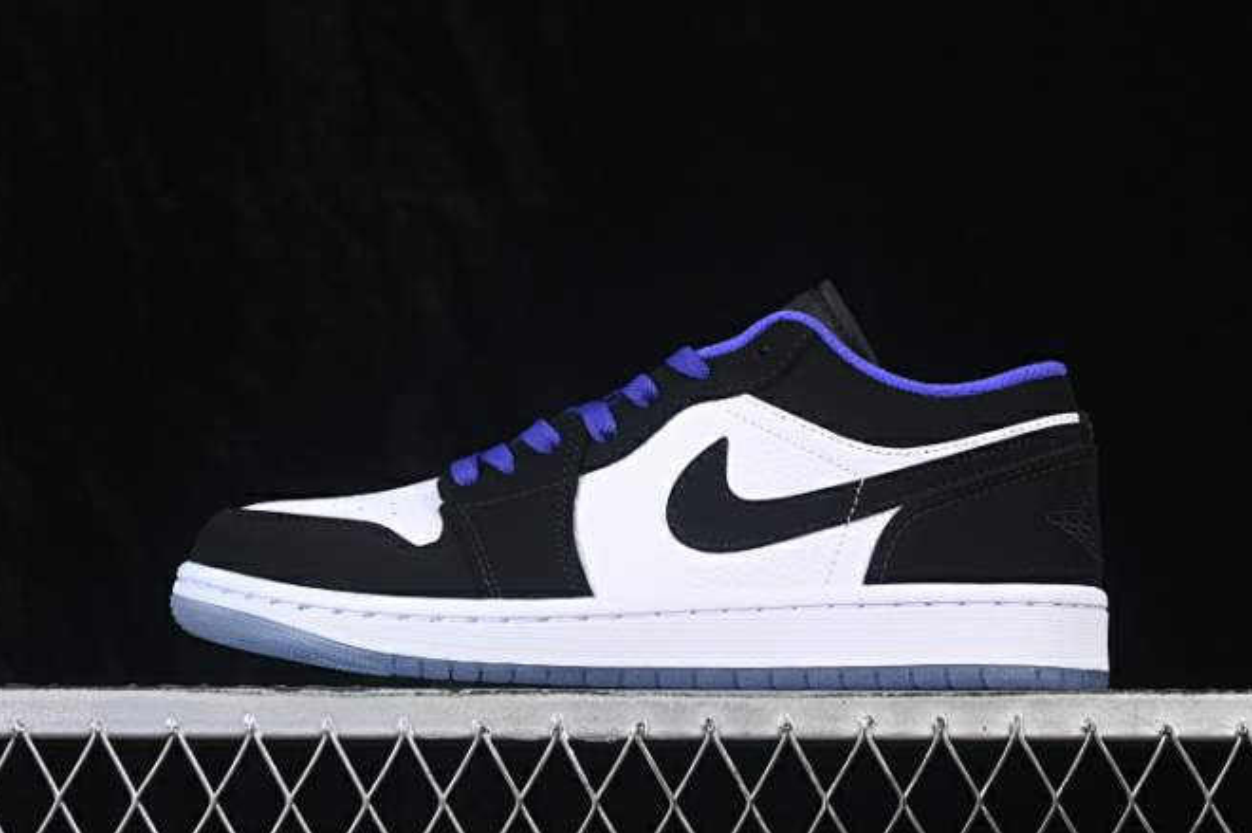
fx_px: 2884
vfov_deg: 16.4
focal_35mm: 83
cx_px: 649
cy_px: 400
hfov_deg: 24.5
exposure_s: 1/80
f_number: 7.1
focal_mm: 50
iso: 160
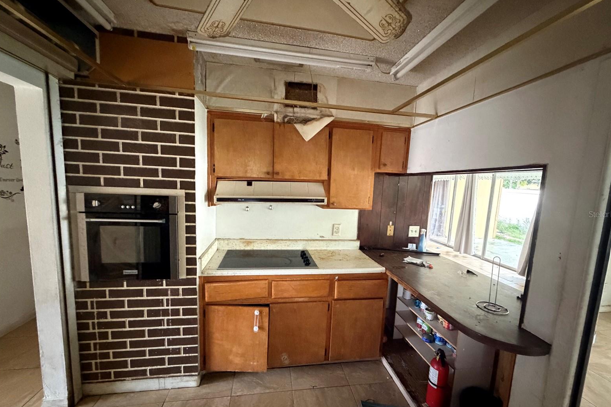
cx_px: 311
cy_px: 214
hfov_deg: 100.4
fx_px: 255
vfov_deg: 77.3
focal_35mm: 15
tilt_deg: -6.7
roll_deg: -2.8
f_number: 2.2
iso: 1250
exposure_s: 1/53
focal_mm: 2.22
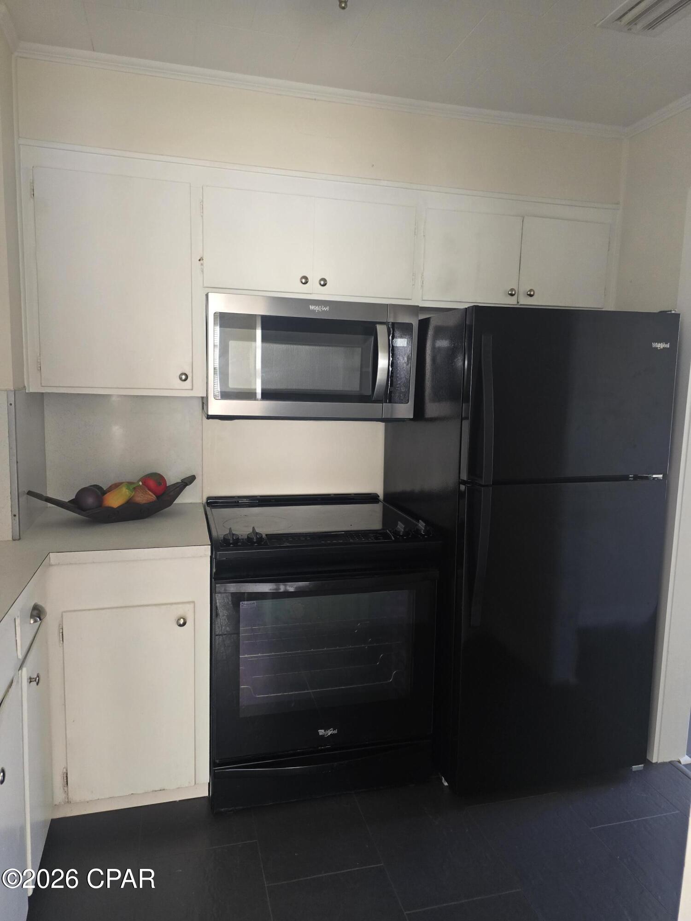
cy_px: 460
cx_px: 346
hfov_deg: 58.9
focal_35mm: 23
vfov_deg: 73.9
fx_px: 612
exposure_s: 1/120
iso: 400
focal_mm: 6.3
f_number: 1.7
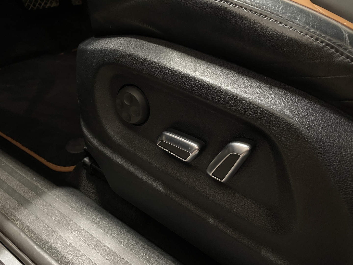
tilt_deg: -35.5
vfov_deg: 53.1
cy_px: 132
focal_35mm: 26
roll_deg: -3.6
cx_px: 176
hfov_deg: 67.3
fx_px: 265
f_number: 1.6
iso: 500
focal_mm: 4.2
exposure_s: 1/25
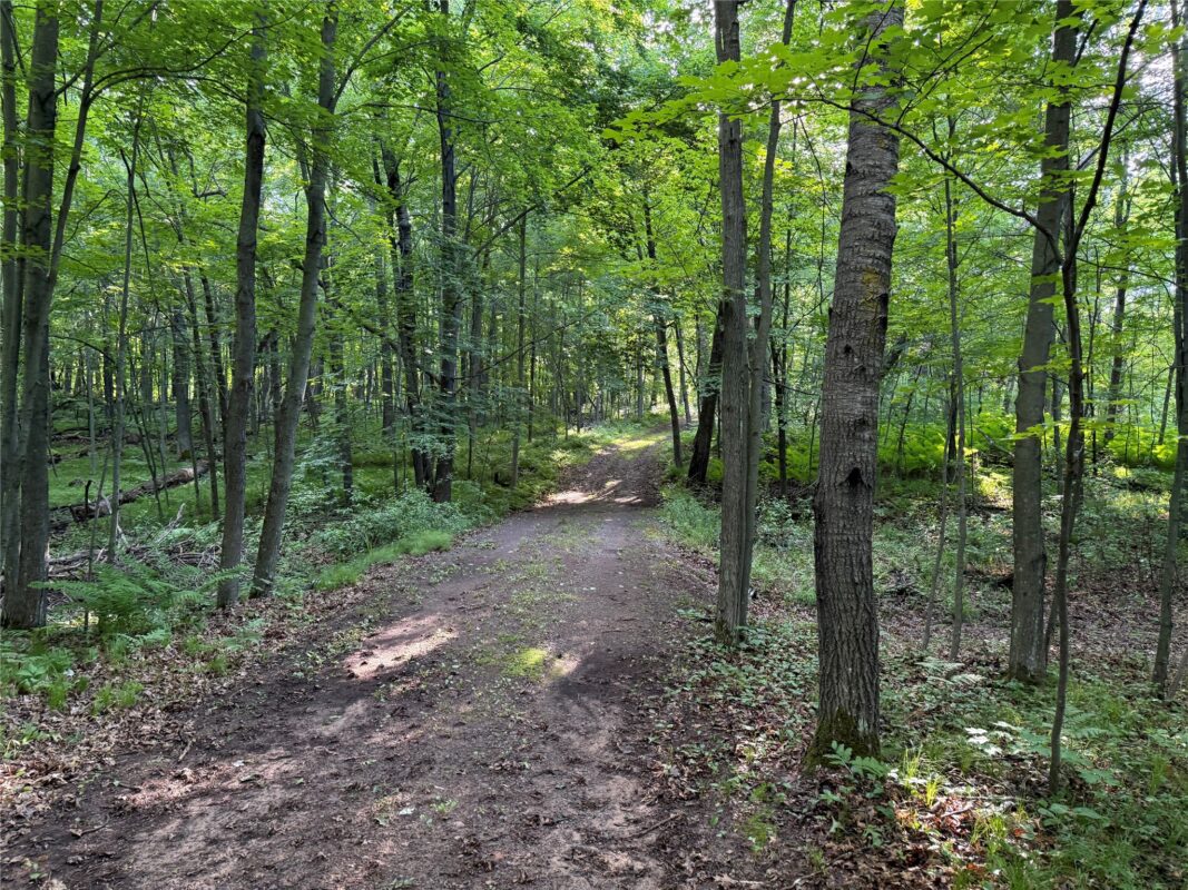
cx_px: 594
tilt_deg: -0.8
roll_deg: +1.3
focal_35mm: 24
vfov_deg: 56.8
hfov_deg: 71.6
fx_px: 824
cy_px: 445
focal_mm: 6.76
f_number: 1.78
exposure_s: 1/60
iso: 200
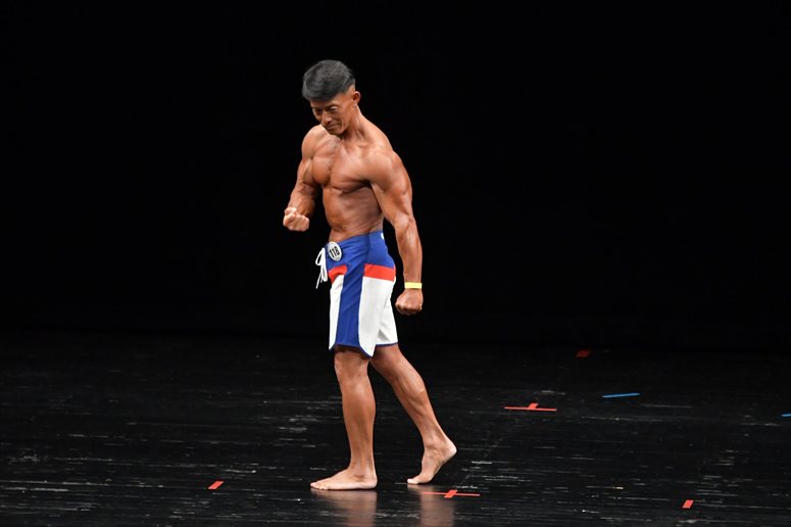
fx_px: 6259
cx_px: 396
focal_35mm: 285
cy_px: 264
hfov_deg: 7.2
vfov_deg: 4.8
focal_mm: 190
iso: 3200
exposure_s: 1/400
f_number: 5.6
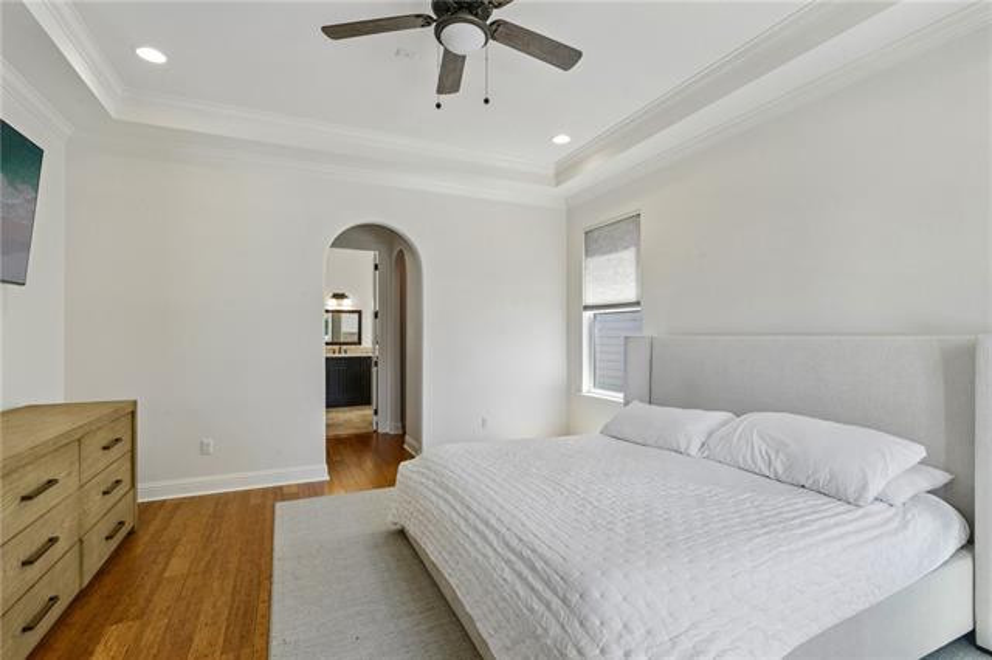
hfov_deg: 96.8
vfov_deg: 73.7
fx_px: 441
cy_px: 330
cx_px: 496
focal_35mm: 16
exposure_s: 1/40
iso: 400
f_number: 11
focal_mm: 16
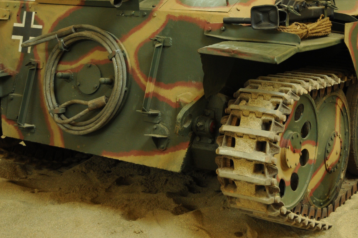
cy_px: 64
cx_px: 213
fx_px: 634
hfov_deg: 31.4
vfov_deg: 21.1
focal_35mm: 64
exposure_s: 1/30
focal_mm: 25
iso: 640
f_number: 4
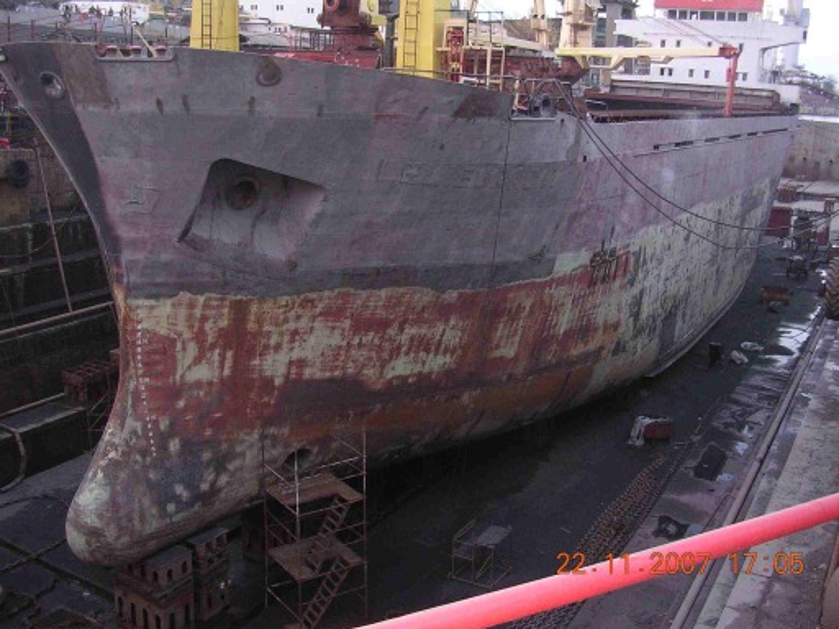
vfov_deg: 37.7
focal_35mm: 38
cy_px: 314
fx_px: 921
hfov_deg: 49.0
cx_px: 420
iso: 273
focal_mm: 5.8
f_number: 2.8
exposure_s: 1/60.1
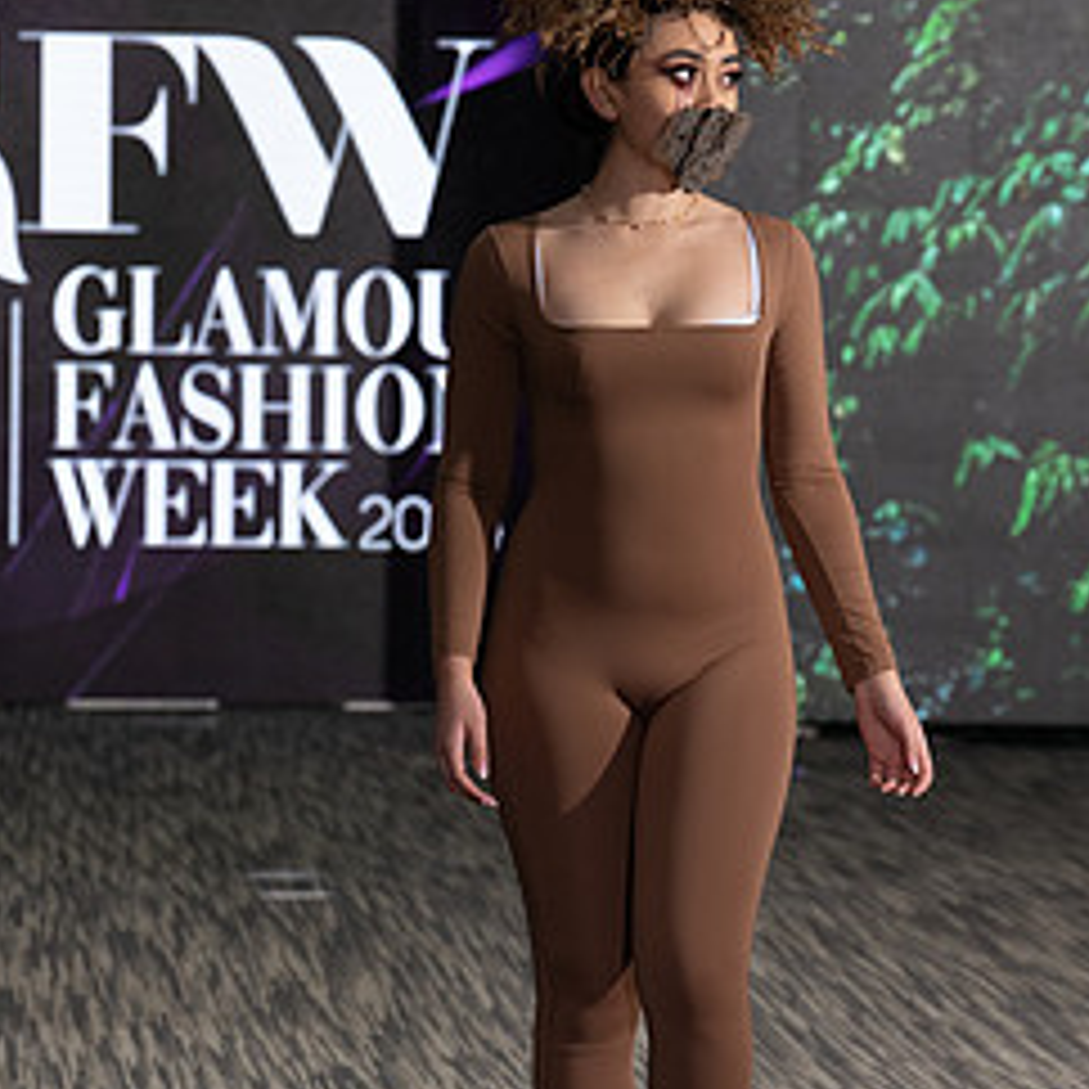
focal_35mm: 261
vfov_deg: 6.7
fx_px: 9290
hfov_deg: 6.7
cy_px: 468
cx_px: 621
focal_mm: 165
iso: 1600
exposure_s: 1/125
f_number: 8
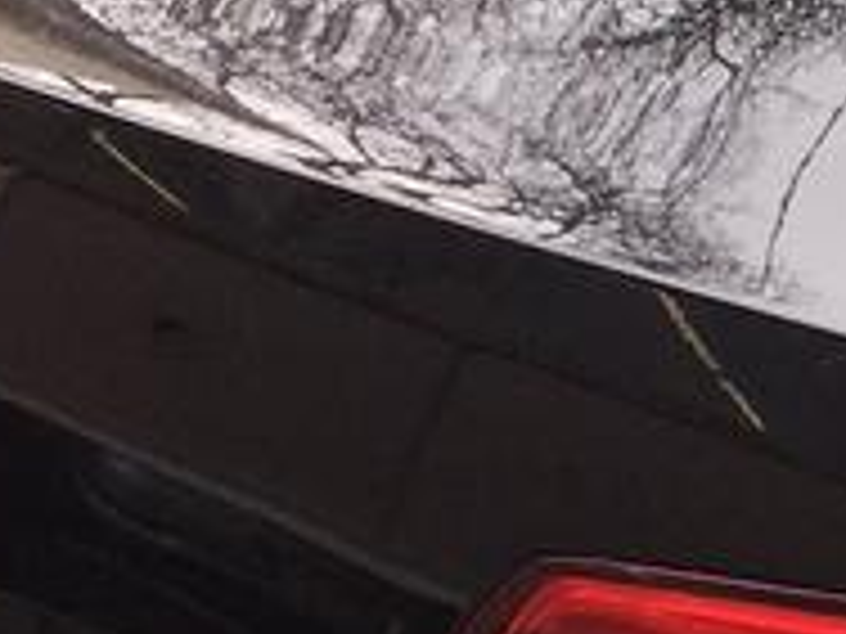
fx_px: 4815
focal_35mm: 197
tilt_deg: -23.8
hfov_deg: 9.3
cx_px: 1809
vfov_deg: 7.5
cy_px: 544
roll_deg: +0.6
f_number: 2.2
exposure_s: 1/377
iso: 32
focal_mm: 4.15
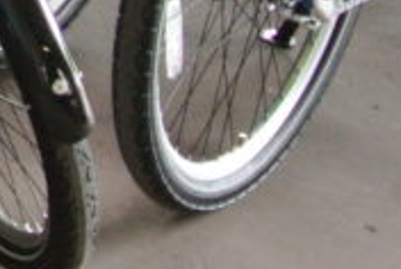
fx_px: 1886
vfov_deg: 7.7
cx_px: -752
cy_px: -336
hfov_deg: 9.7
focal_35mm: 169
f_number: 3.5
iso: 450
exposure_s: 1/30
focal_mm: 11
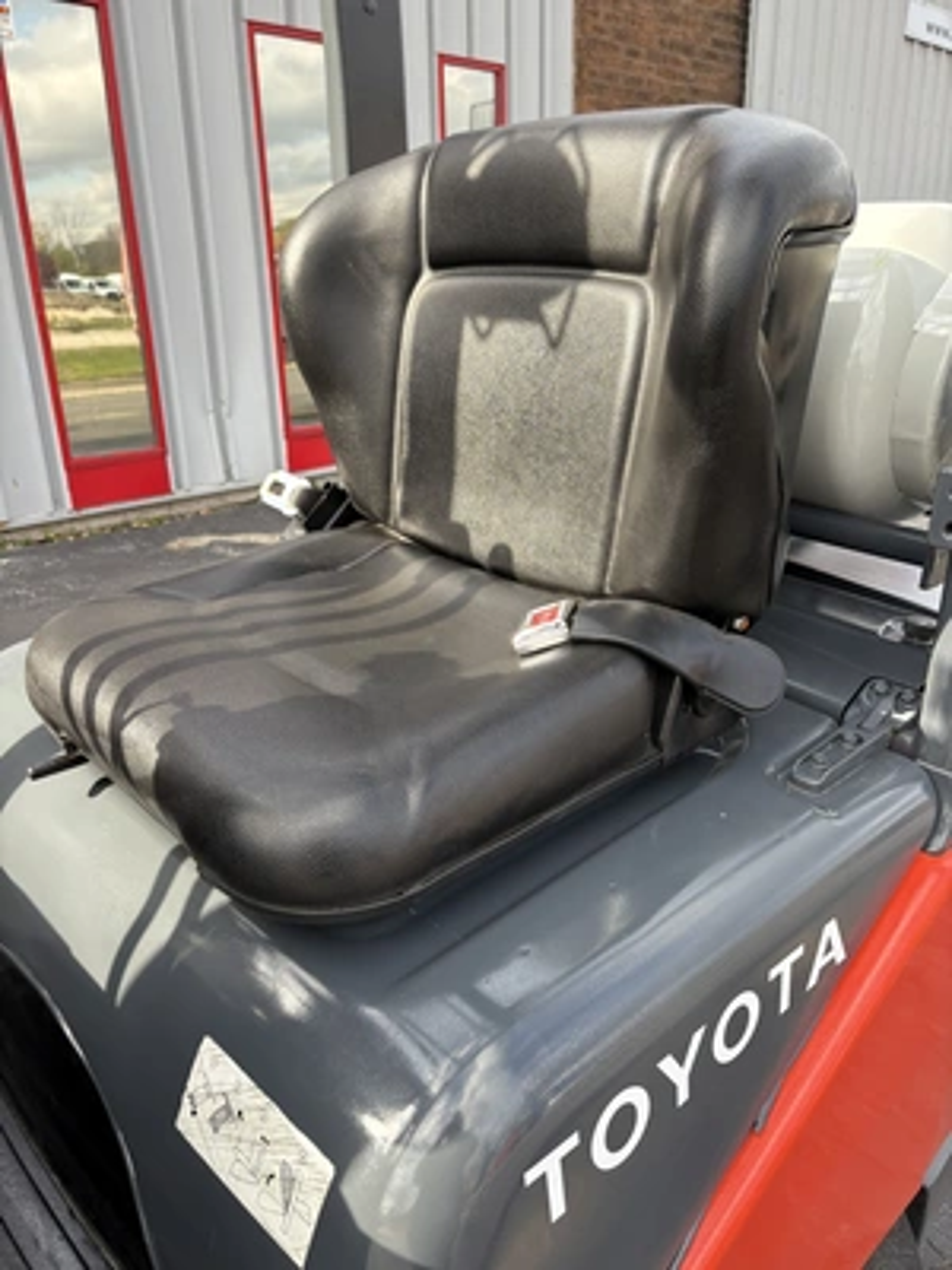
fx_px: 953
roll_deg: +1.0
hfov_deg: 53.1
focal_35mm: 26
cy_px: 635
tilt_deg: -20.0
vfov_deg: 67.3
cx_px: 476
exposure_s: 1/489
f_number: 1.6
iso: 50
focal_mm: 5.96
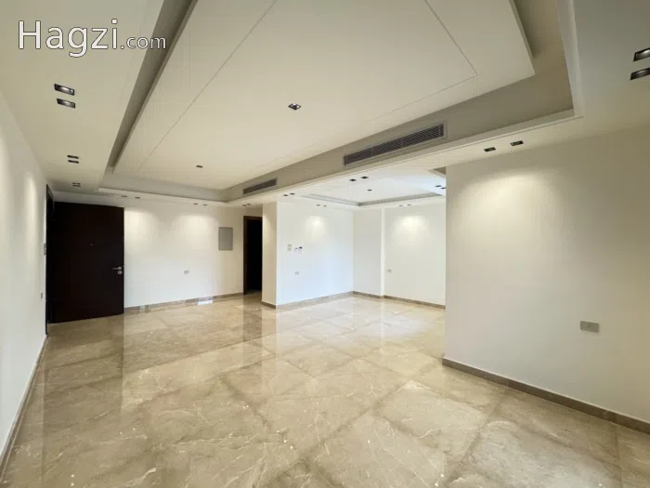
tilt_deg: +0.0
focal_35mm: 14
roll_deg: -0.4
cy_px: 244
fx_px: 263
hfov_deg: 102.1
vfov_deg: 85.7
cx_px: 325
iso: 160
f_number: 2.2
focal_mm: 2.22
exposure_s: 1/100
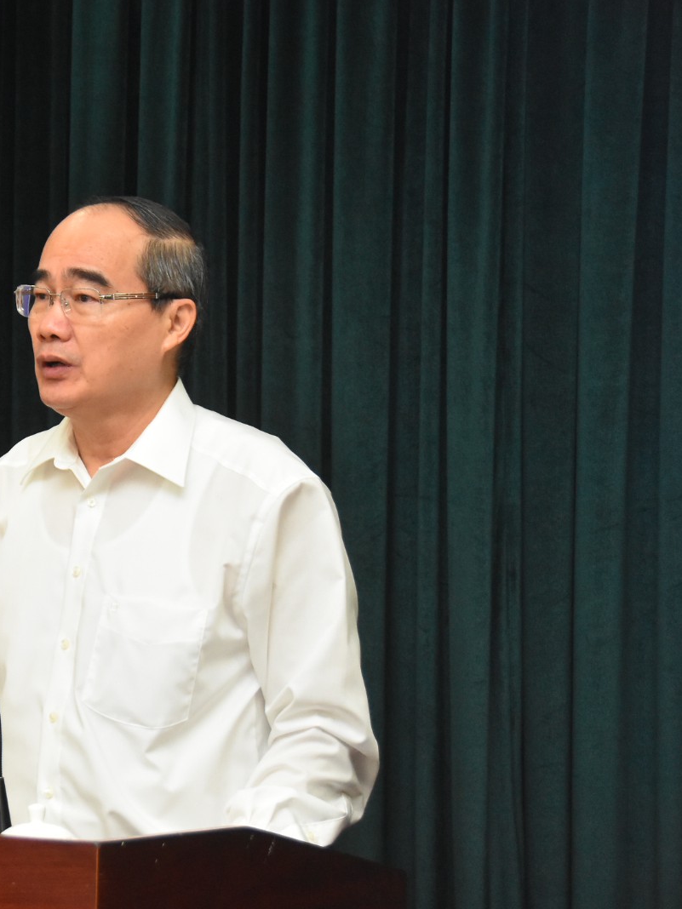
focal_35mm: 105
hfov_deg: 13.9
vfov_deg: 18.7
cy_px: 456
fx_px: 2758
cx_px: 0
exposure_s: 1/200
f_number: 4.5
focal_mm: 48
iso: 3200
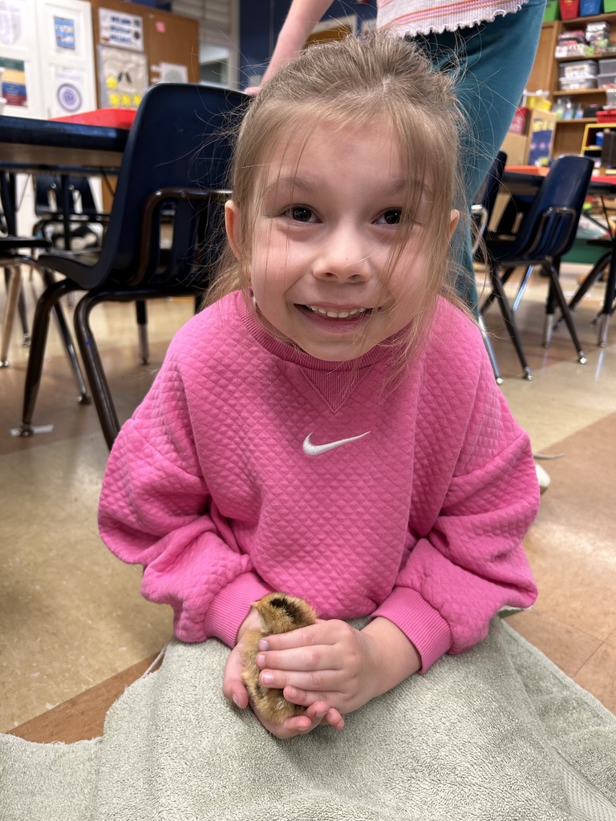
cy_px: 410
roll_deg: -1.9
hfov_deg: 53.1
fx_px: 617
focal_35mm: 26
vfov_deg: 67.3
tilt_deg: -18.0
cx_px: 308
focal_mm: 5.7
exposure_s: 1/60
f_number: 1.5
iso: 125
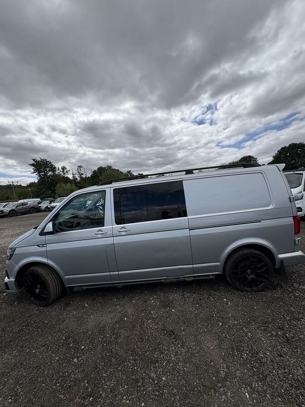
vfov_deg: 102.1
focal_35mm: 14
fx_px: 164
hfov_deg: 85.7
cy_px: 204
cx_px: 152
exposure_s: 1/3106
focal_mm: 2.22
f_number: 2.2
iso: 50
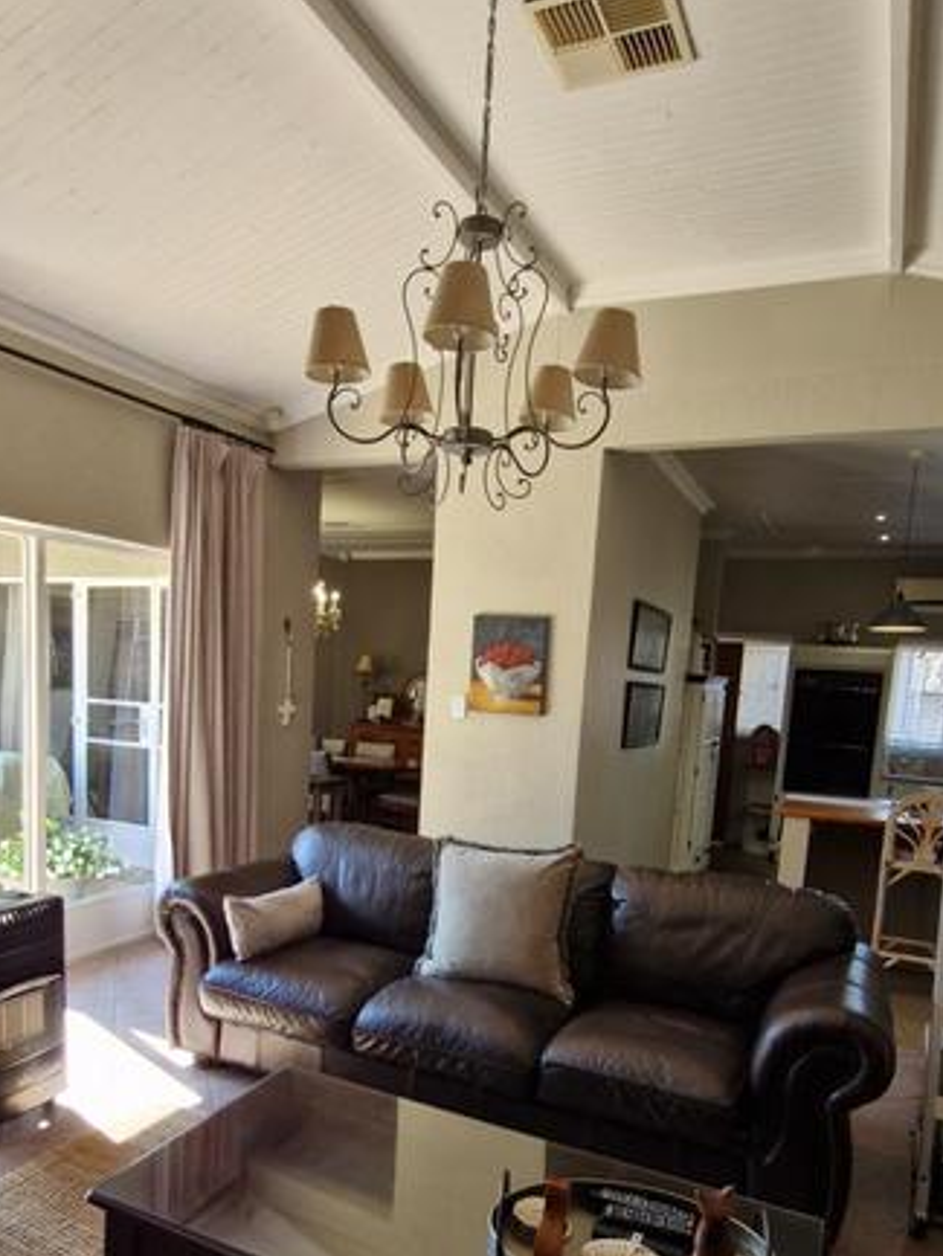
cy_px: 772
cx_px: 429
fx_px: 871
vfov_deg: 70.6
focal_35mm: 24
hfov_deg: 56.8
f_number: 2.2
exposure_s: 1/50
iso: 50
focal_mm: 1.74
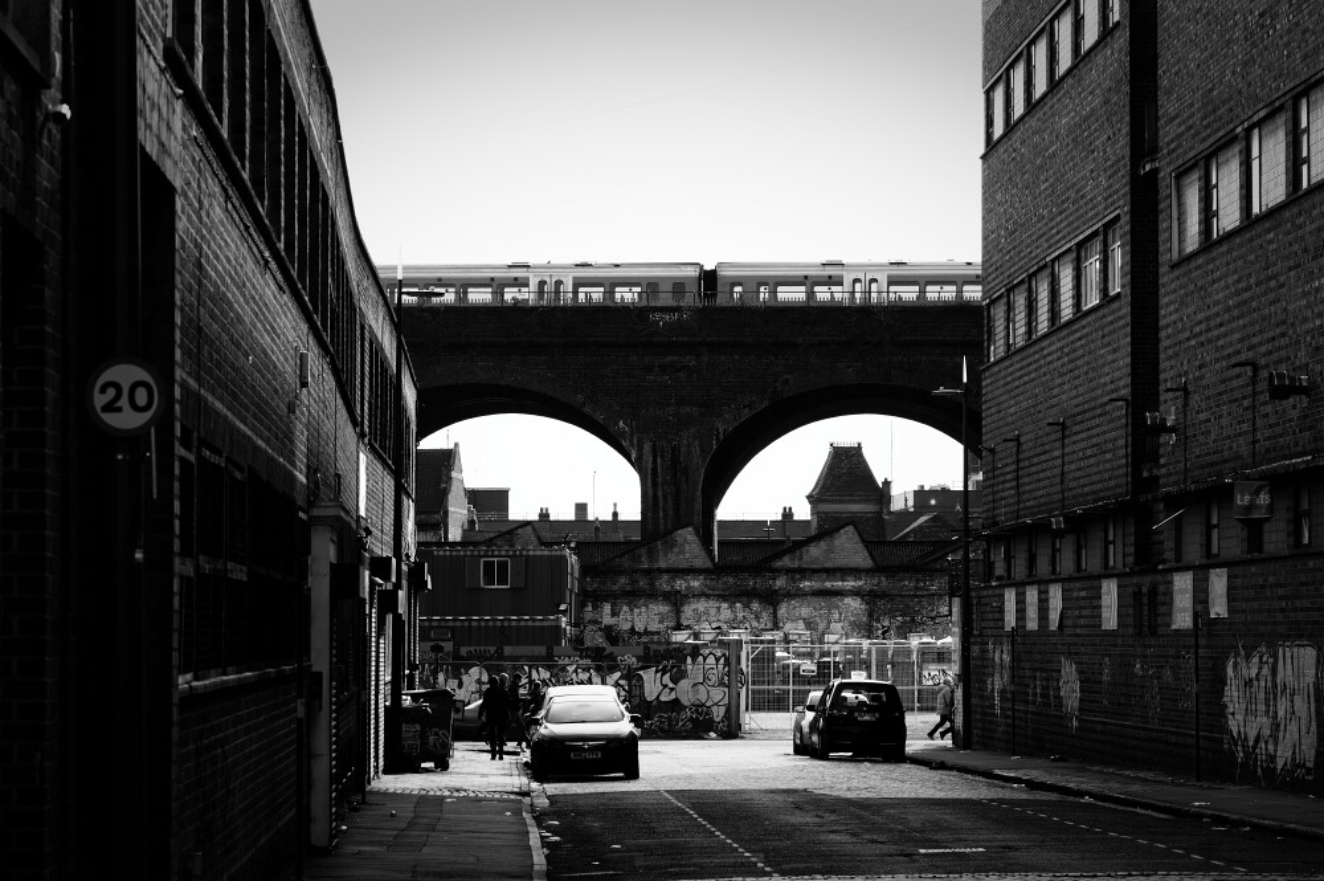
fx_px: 5402
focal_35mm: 147
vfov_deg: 9.3
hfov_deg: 14.0
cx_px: 662
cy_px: 440
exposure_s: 1/500
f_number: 8
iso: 320
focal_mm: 98
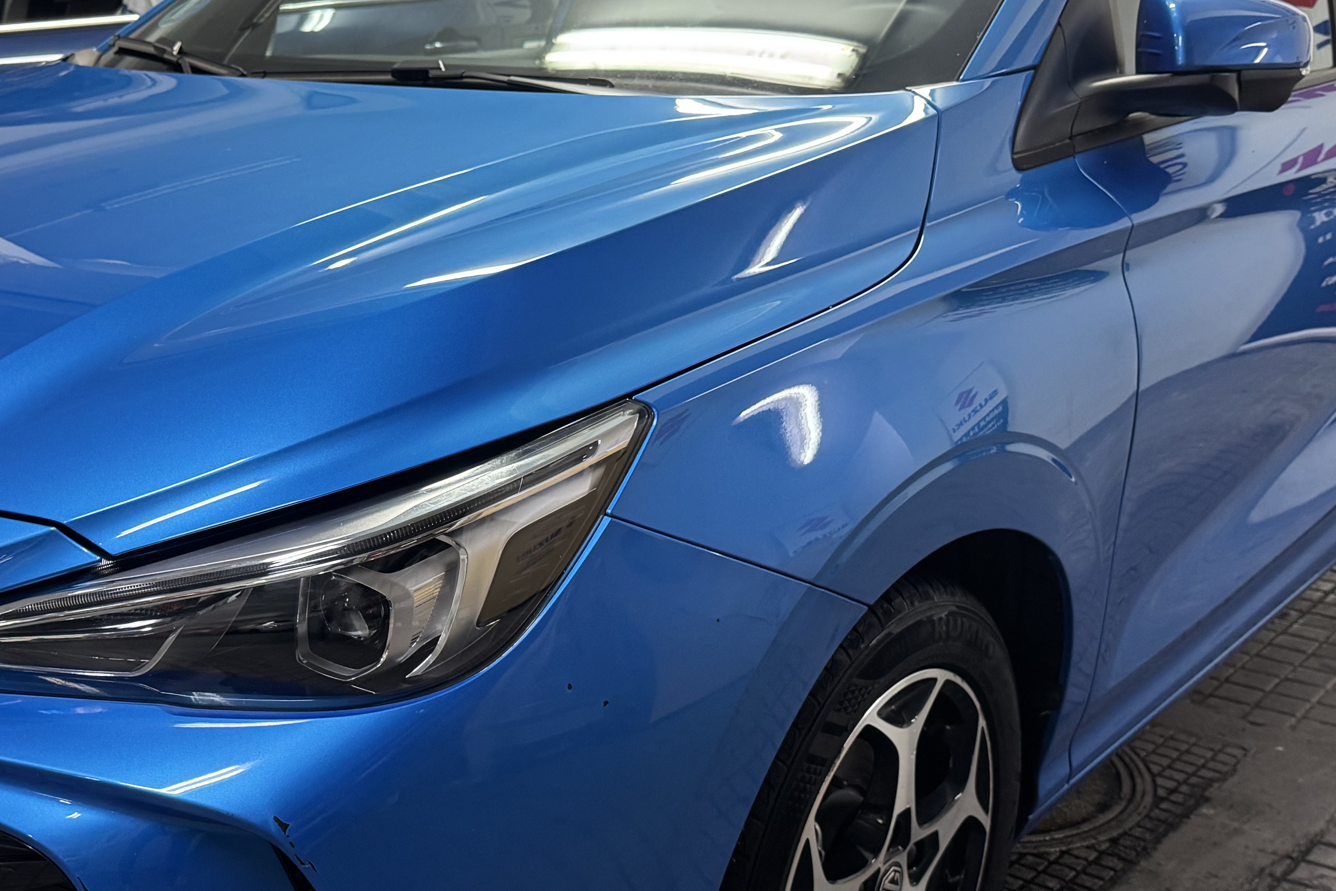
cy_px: 504
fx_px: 1633
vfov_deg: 30.5
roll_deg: -1.0
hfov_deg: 44.0
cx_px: 479
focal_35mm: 44
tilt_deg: -16.1
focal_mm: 6.76
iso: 320
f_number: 1.78
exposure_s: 1/50
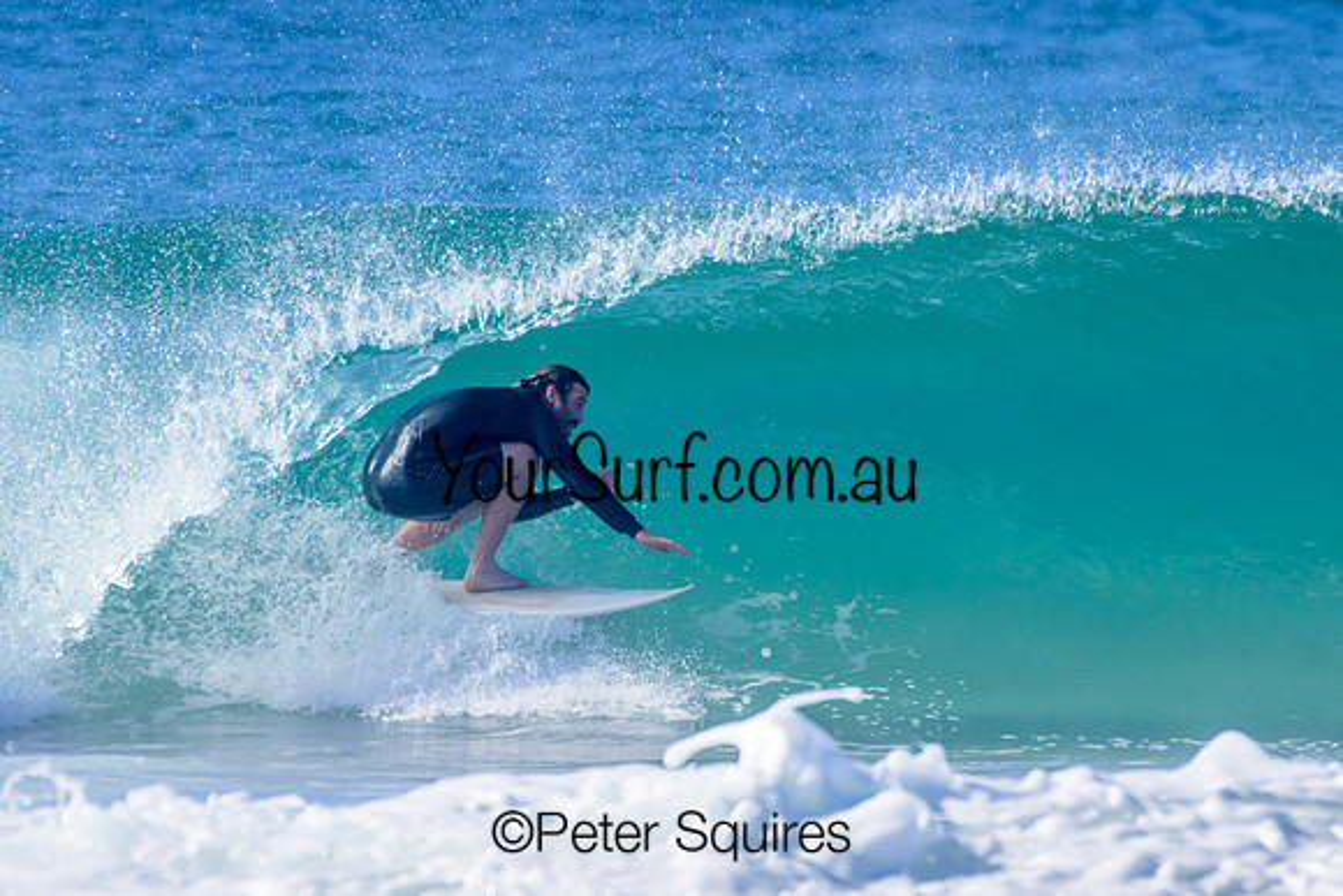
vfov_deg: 1.4
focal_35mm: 1000
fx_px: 37313
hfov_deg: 2.1
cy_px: 448
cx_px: 672
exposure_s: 1/2000
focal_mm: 1000
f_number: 11
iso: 1250
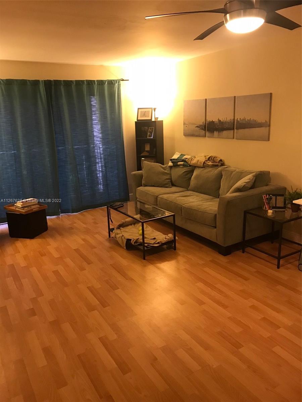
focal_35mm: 28
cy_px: 201
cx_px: 151
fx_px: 326
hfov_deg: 49.7
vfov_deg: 63.4
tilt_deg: -12.3
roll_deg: +1.9
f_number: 1.8
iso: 50
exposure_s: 1/15
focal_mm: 3.99
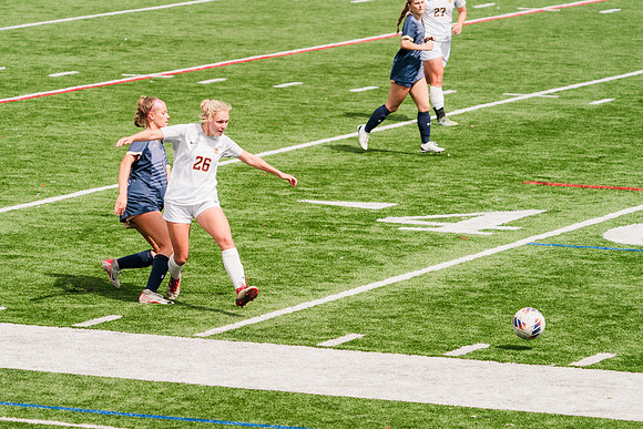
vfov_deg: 5.7
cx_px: 255
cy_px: 170
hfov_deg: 8.5
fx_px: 4317
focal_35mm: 242
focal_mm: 200
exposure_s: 1/1600
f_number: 5.6
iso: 250
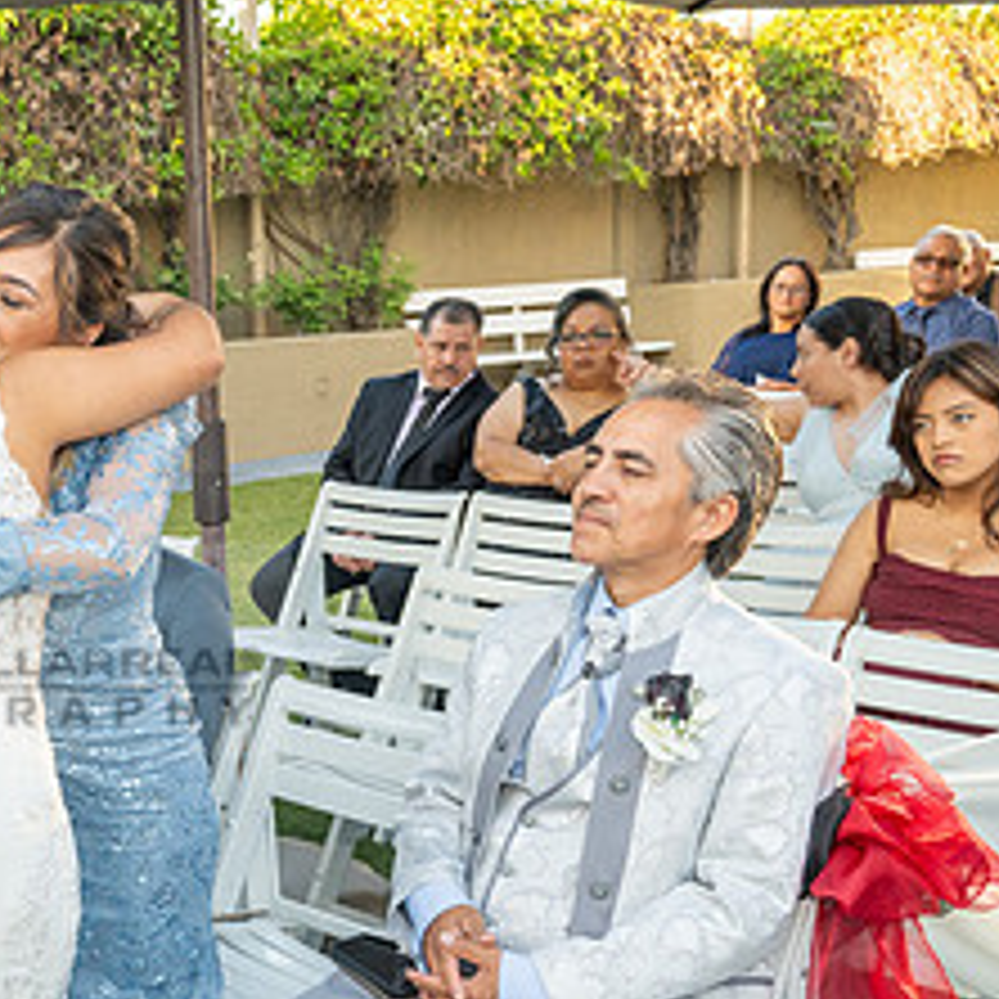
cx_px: -90
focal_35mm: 60
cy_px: 650
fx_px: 1959
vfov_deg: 28.5
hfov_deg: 26.4
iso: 500
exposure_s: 1/200
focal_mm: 27
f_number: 7.1
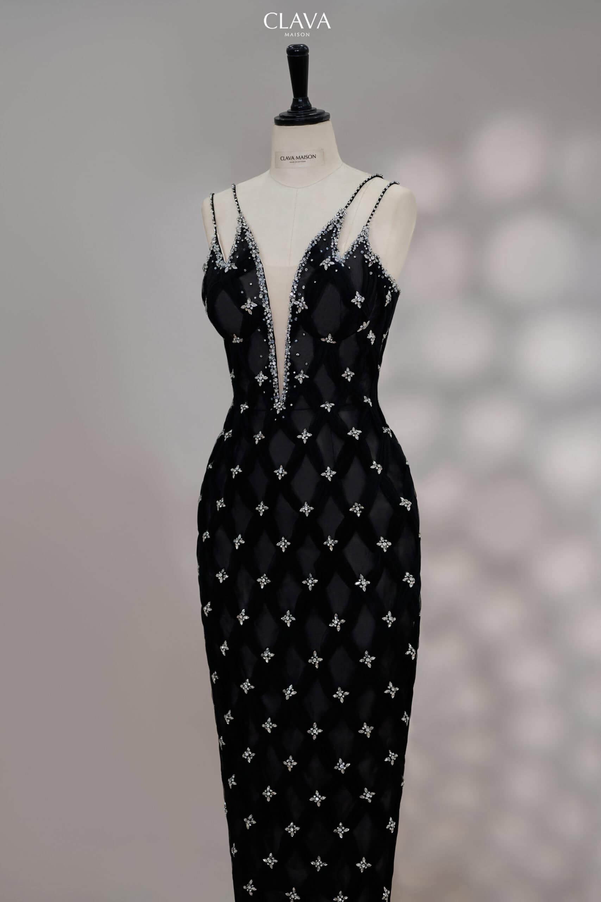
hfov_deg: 27.0
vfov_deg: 39.6
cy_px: 451
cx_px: 300
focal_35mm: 50
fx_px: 1252
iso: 250
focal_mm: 50
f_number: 2.8
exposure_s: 1/125
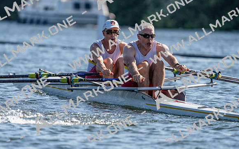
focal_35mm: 497
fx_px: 3238
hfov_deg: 4.2
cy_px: 71
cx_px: 119
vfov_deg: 2.6
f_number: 6.3
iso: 320
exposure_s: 1/1600
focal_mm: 485
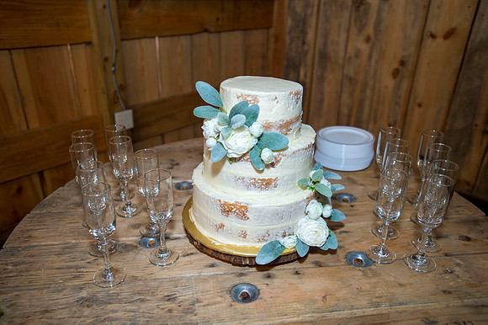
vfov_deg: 46.4
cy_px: 162
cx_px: 244
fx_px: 379
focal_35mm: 28
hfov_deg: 65.5
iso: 1600
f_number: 3.2
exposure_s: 1/125
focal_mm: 28
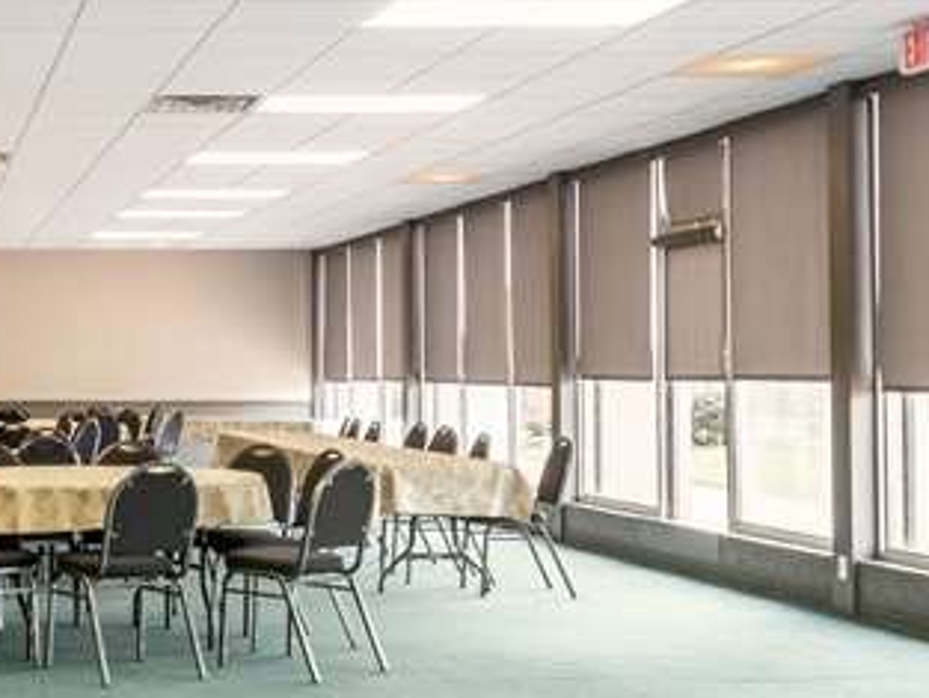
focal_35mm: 44
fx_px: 1181
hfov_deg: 35.4
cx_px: -138
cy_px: 343
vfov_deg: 32.9
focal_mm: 14
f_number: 8
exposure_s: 1/60
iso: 400
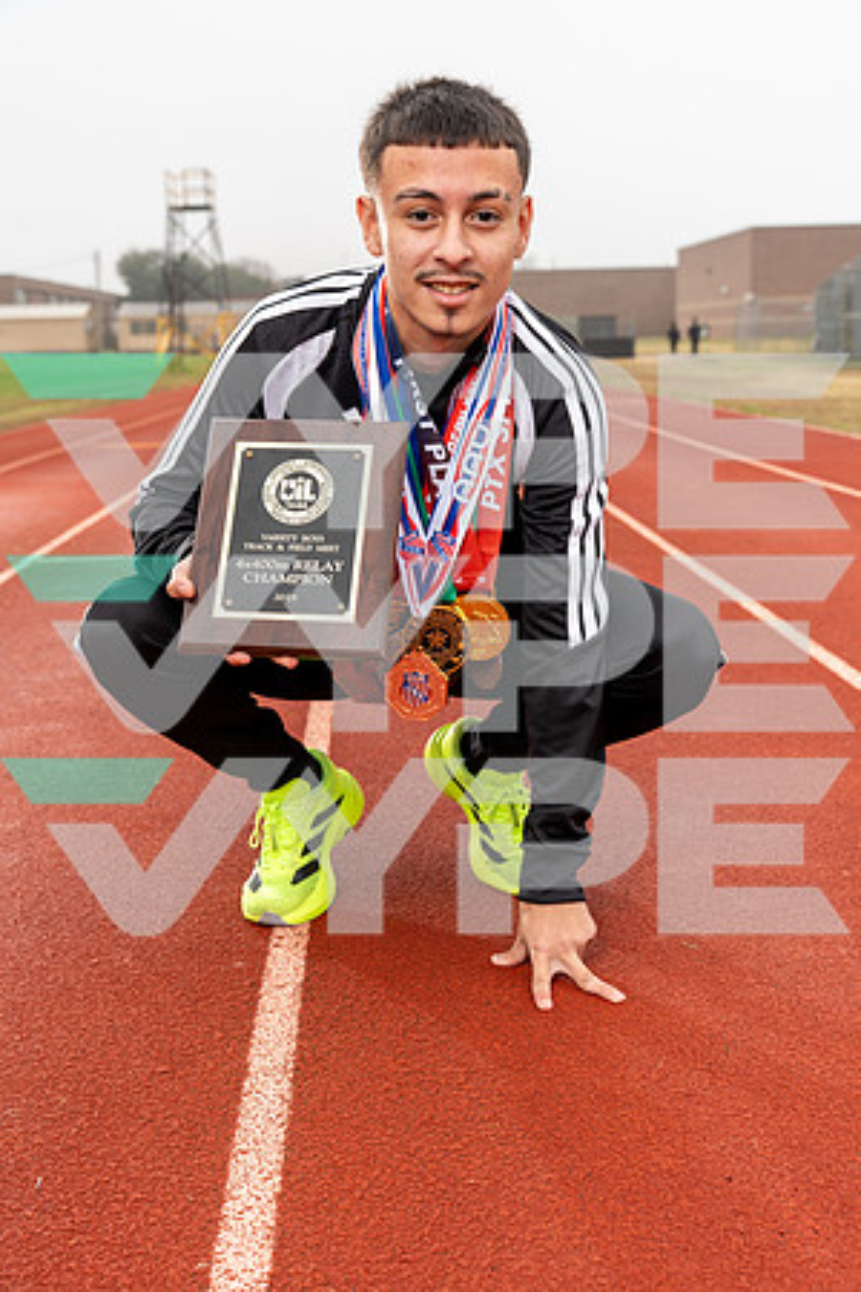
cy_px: 646
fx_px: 1578
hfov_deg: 30.5
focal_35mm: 44
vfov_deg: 44.5
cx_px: 430
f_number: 5.6
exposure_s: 1/200
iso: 250
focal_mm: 44
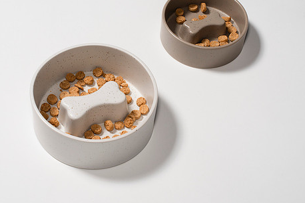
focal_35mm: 83
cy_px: 97
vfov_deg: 16.5
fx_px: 704
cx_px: 119
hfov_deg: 24.4
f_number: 16
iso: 250
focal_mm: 50
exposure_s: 1/250
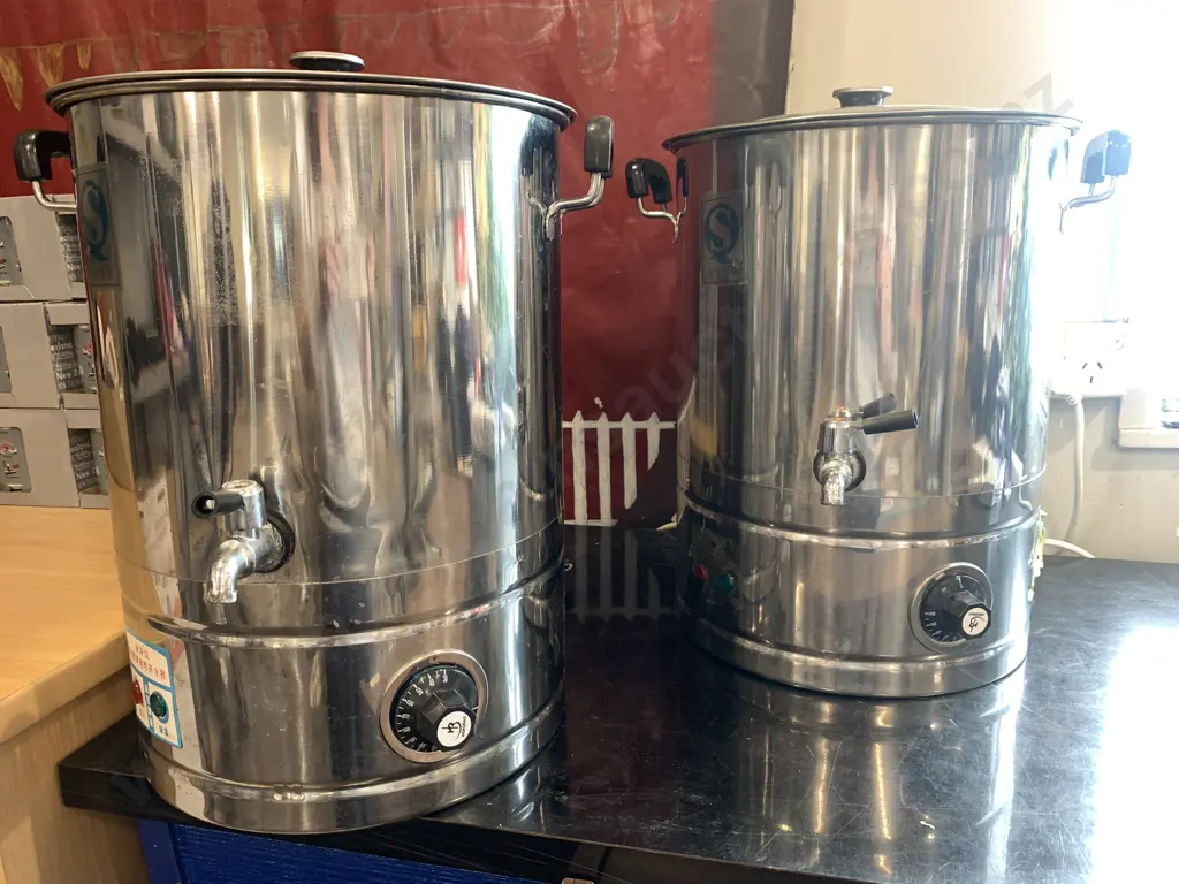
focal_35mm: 26
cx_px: 590
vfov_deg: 53.1
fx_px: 886
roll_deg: +0.3
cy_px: 442
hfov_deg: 67.3
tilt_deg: -13.4
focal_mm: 4.25
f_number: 1.8
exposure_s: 1/50
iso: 80
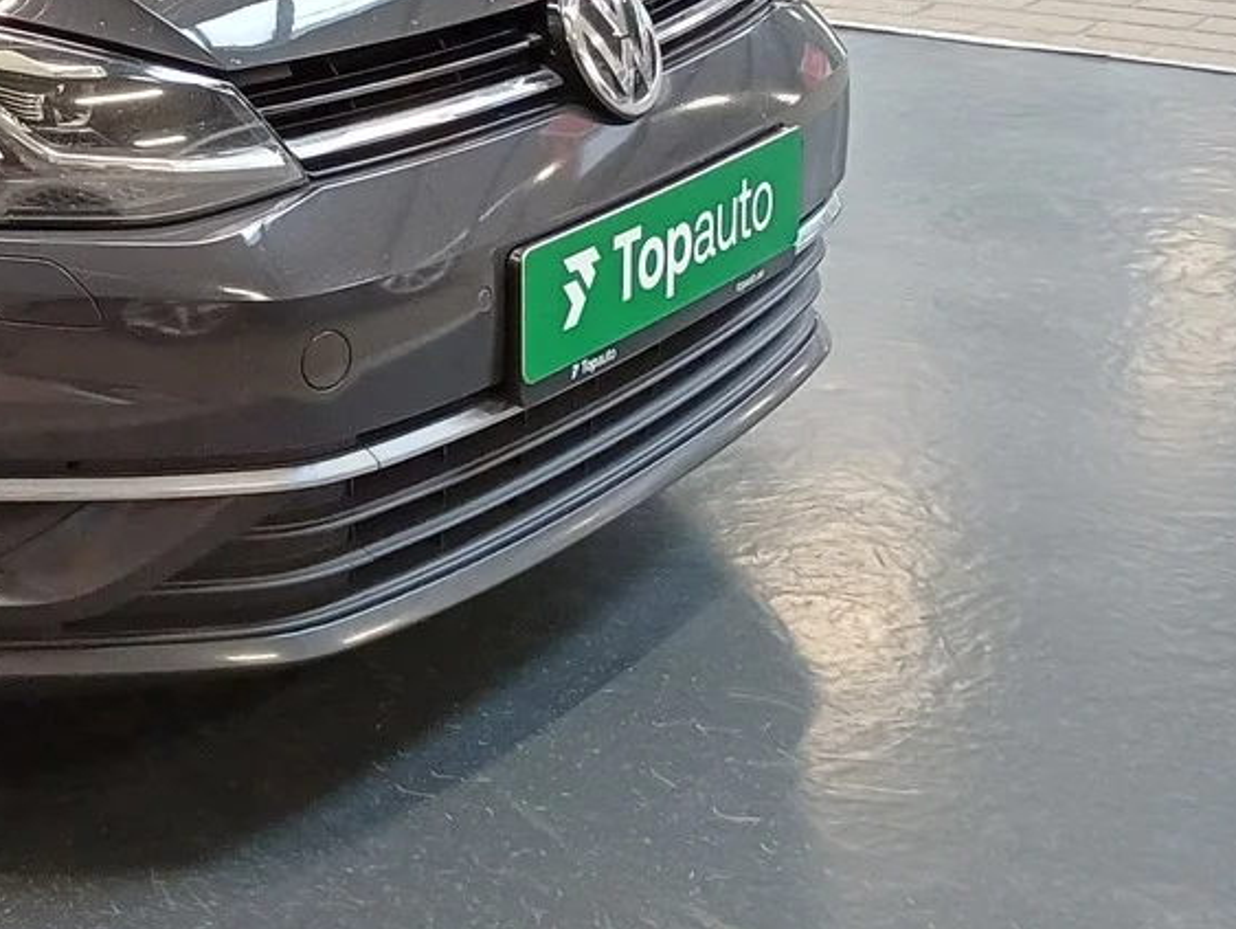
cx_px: -470
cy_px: -66
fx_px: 2537
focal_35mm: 71
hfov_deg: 23.4
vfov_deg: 19.9
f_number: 1.8
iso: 320
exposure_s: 1/50
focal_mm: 4.65
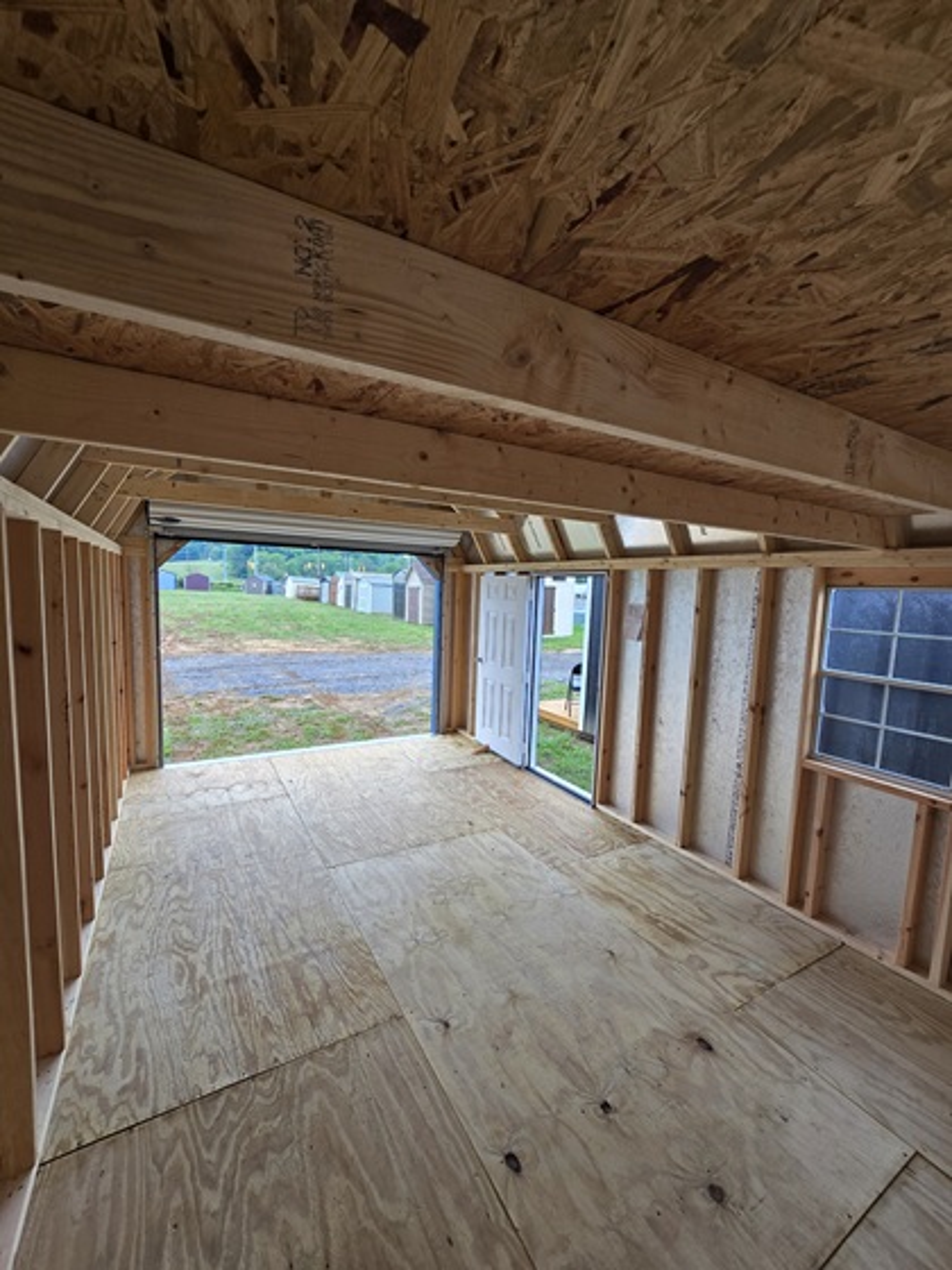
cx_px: 476
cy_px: 635
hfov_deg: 89.9
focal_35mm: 13
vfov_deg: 106.2
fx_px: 477
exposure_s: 1/142
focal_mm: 2.2
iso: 50
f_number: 2.2
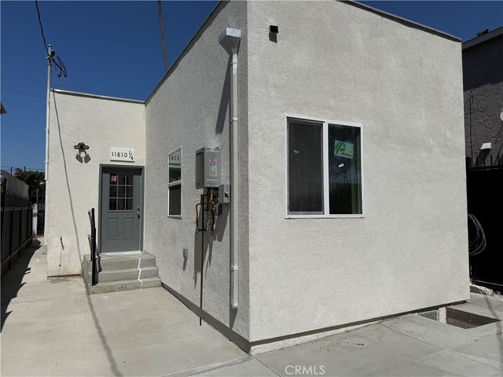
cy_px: 188
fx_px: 349
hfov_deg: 71.6
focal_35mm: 24
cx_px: 252
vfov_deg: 56.8
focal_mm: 6.76
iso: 80
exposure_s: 1/14286
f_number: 1.78
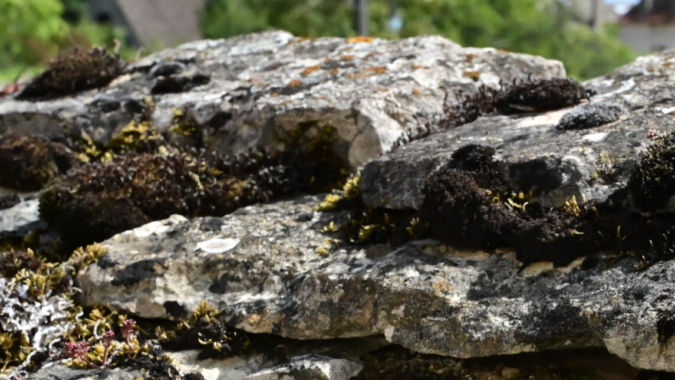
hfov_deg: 20.6
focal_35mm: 103
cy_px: 415
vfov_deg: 11.6
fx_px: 1843
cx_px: 505
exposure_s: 1/6400
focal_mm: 44
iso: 8000
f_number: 11
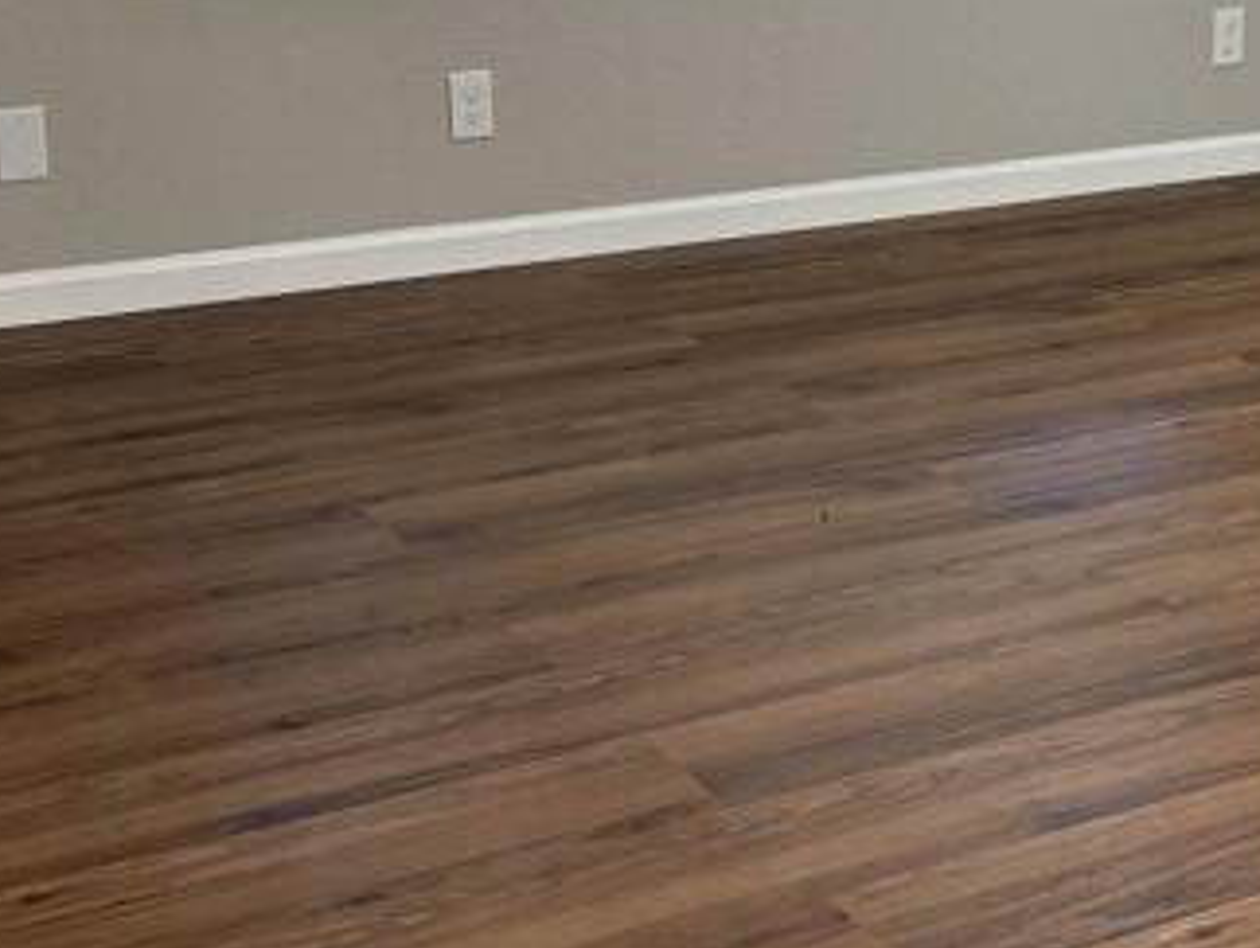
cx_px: 1123
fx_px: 2769
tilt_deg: -13.4
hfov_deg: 24.9
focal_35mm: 76
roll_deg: -1.7
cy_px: 273
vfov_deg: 19.3
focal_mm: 6.76
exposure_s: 1/60
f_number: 1.78
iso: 200
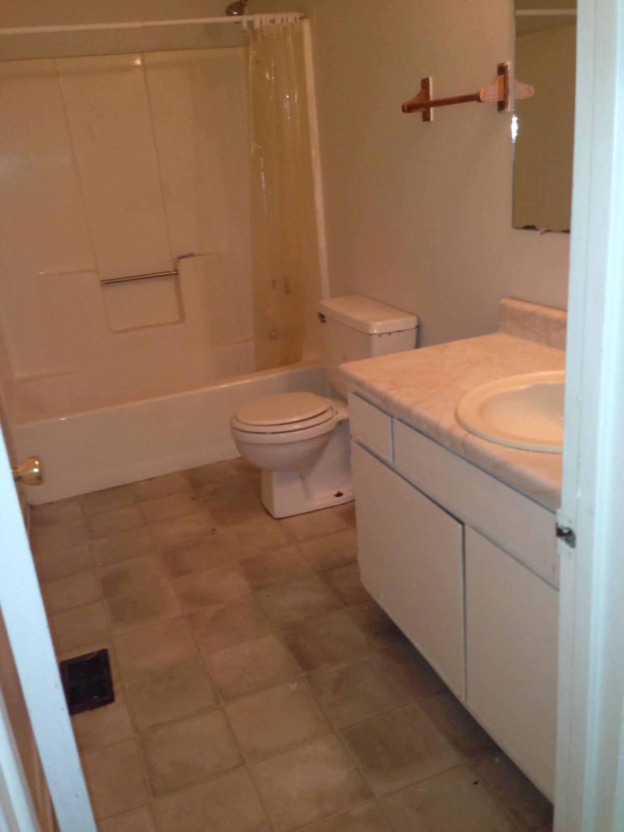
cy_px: 416
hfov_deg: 42.9
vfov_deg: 55.4
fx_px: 793
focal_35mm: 33
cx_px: 312
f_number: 2.4
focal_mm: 4.13
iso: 200
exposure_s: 1/20
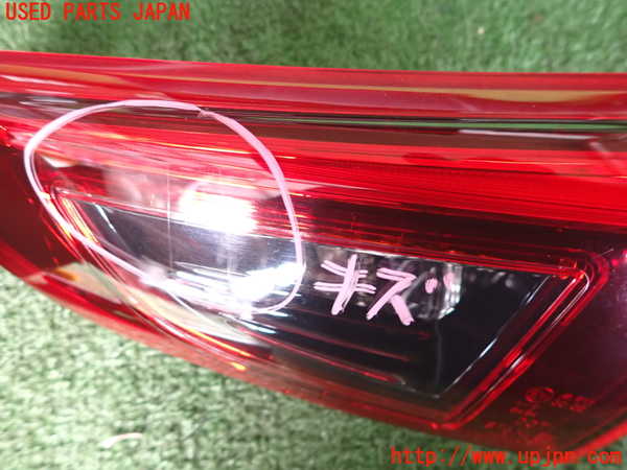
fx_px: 453
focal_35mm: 25
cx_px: 314
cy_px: 235
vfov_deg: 54.9
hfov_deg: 69.4
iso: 400
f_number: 2
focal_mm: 4.5
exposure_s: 1/30
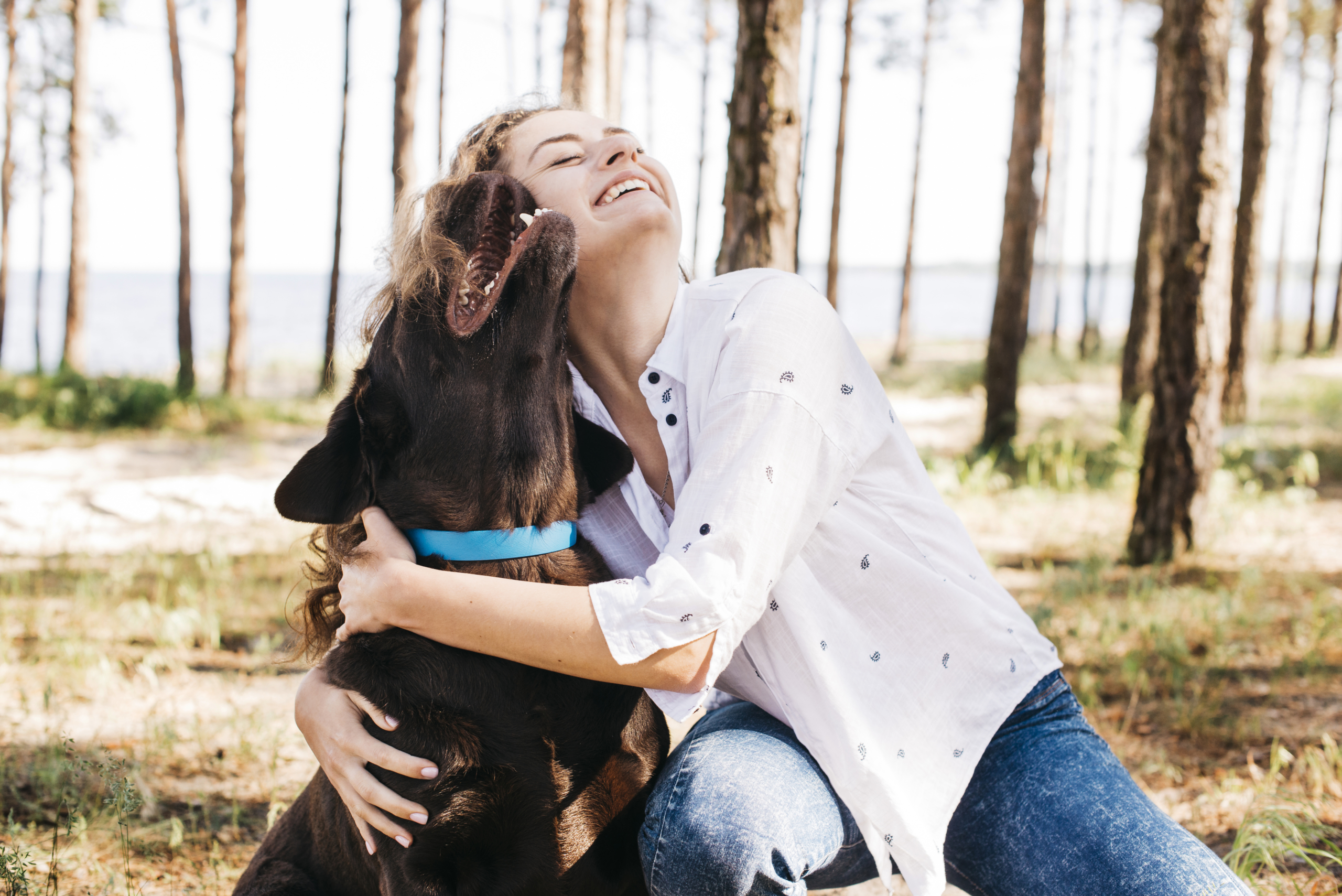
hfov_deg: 39.6
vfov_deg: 27.0
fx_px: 1865
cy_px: 448
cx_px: 671
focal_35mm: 50
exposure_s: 1/500
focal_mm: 50
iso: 500
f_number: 4
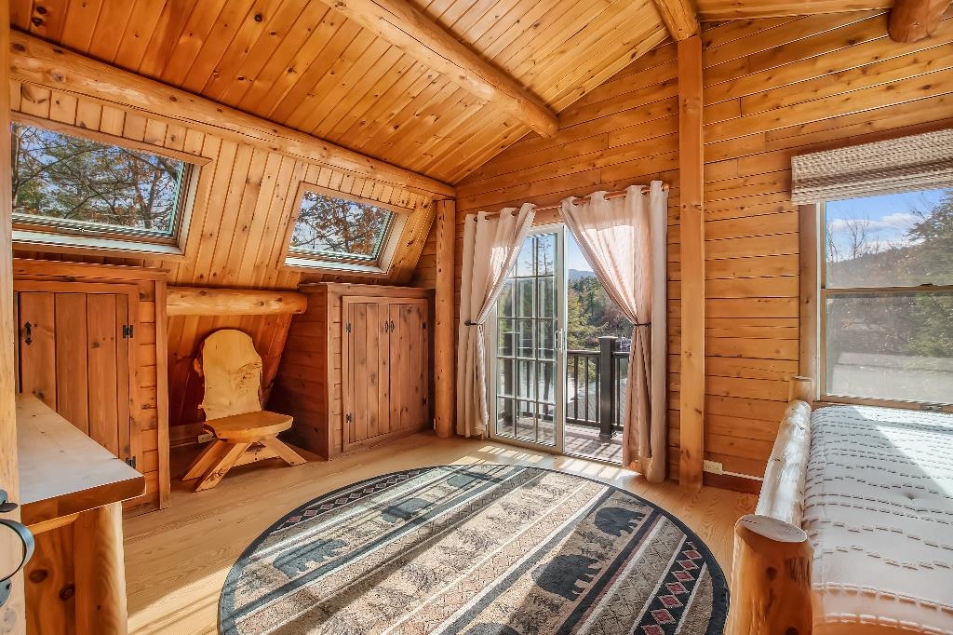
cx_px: 476
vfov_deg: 77.3
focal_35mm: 15
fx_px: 397
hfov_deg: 100.4
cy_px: 318
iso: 320
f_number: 10
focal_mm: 10
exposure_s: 1/320
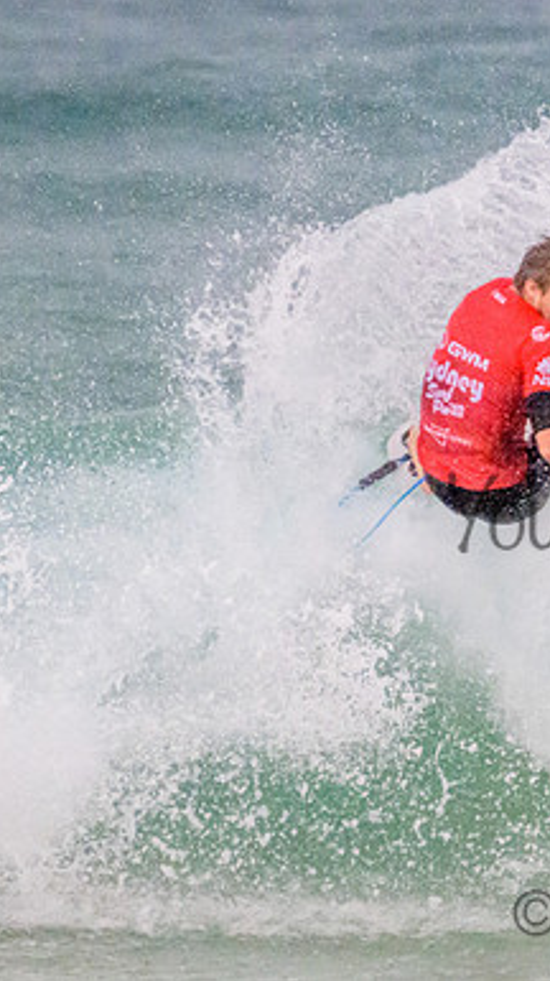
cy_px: 438
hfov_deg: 0.7
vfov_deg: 1.3
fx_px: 43851
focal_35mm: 1688
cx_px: 895
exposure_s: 1/2000
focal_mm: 800
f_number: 11
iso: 12800
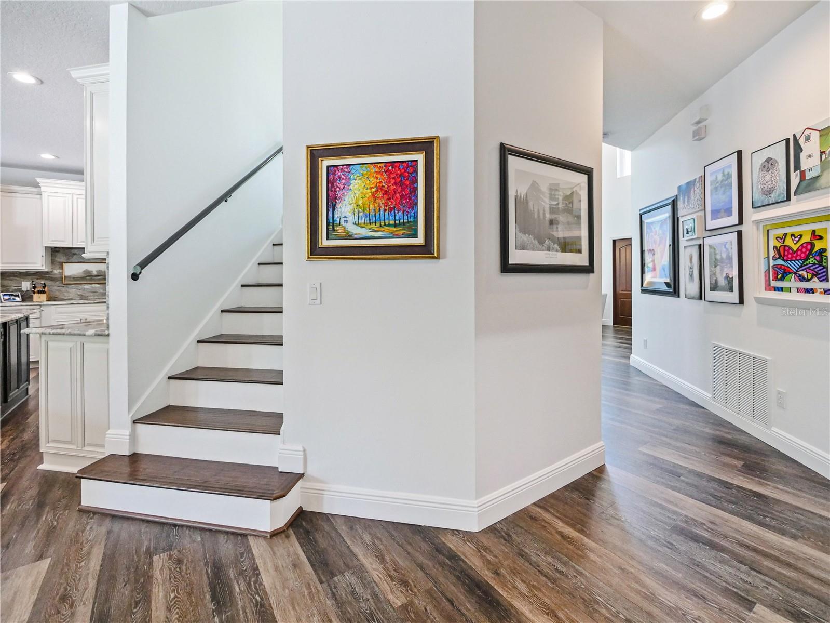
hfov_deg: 102.1
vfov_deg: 85.7
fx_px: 336
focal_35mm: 14
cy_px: 312
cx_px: 415
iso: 2500
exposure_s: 1/60
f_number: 4
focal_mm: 7
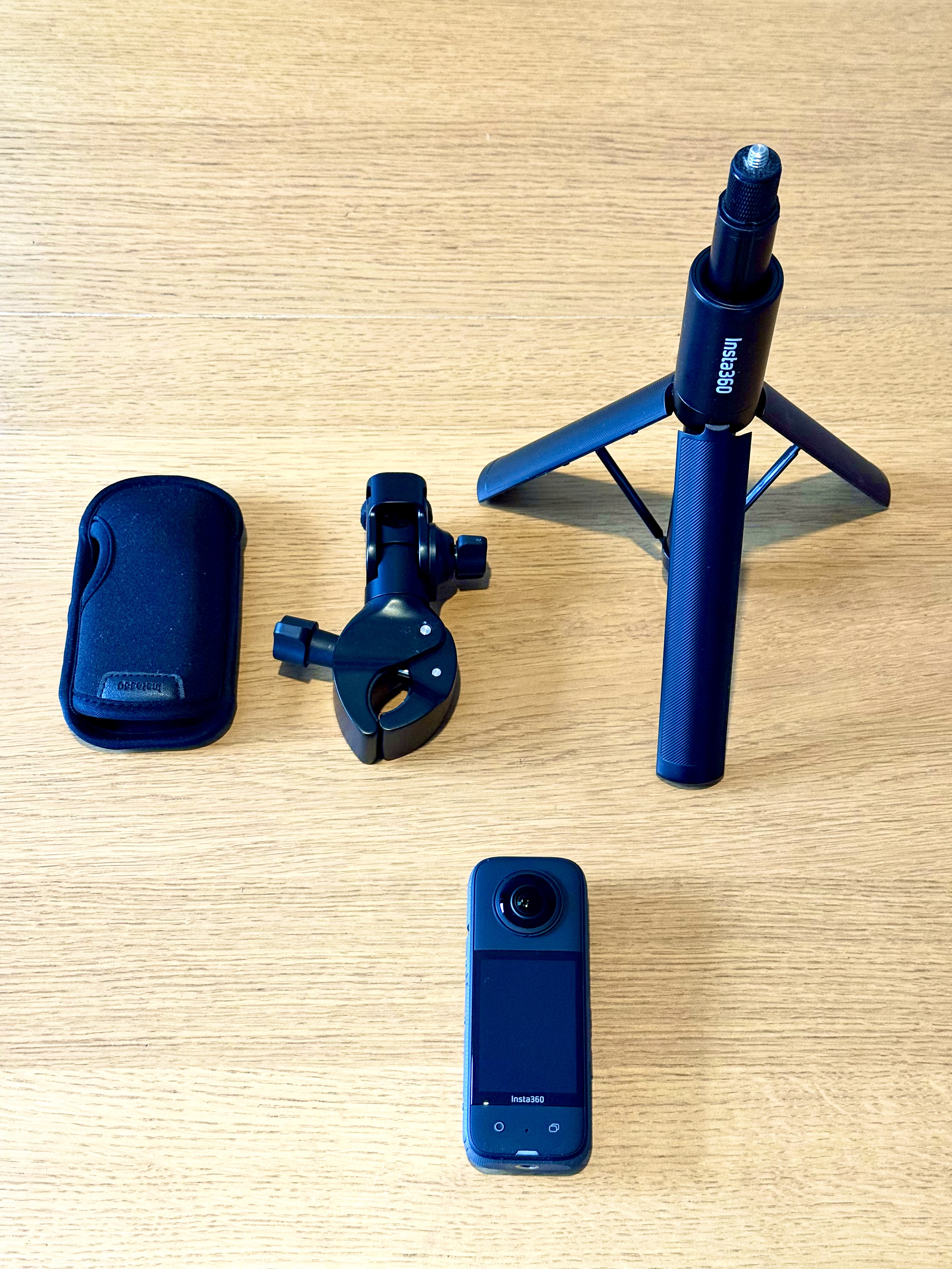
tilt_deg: -59.2
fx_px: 1760
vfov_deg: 39.7
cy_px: 634
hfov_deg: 30.3
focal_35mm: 48
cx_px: 476
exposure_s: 1/50
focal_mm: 6.76
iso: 125
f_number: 1.78
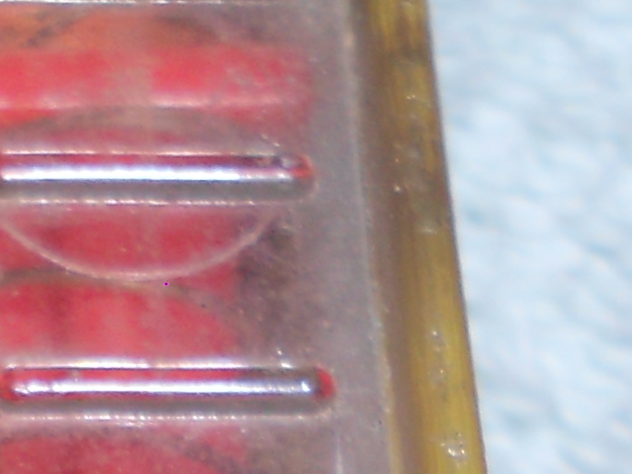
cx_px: -321
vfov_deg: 7.8
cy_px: 810
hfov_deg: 10.4
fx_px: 3359
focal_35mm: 184
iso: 80
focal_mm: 5.8
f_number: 8.8
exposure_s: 1/25
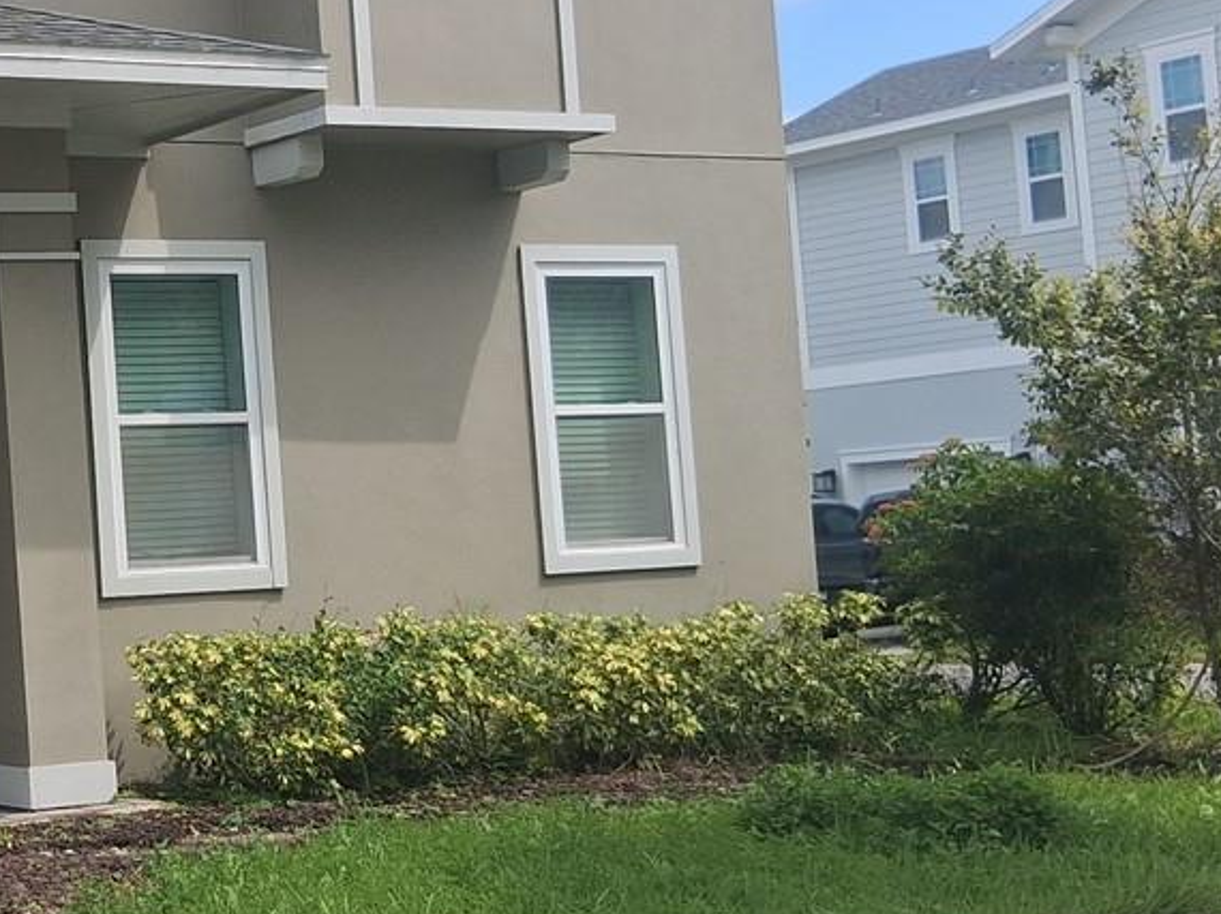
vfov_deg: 20.2
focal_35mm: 73
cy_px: 441
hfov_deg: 23.9
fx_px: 2574
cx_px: -298
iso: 25
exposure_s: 1/668
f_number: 1.8
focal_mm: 3.98
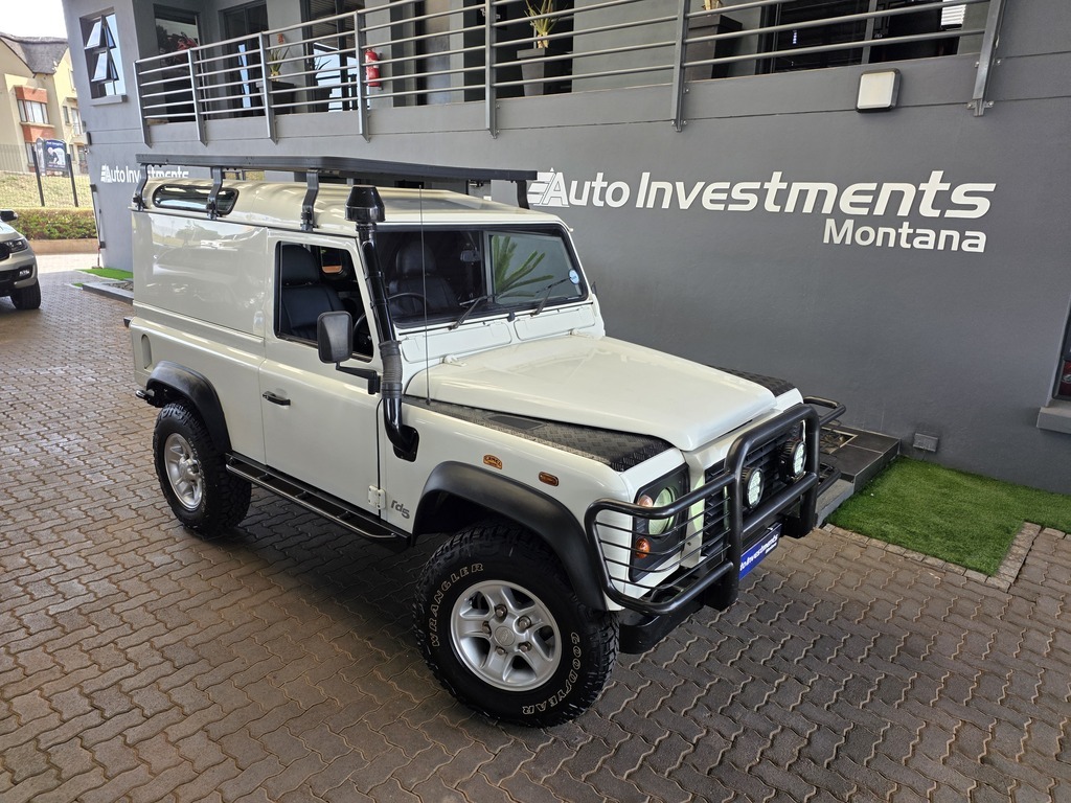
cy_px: 402
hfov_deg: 73.9
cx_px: 536
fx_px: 712
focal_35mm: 23
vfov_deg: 58.9
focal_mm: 6.25
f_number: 1.7
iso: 50
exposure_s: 1/180
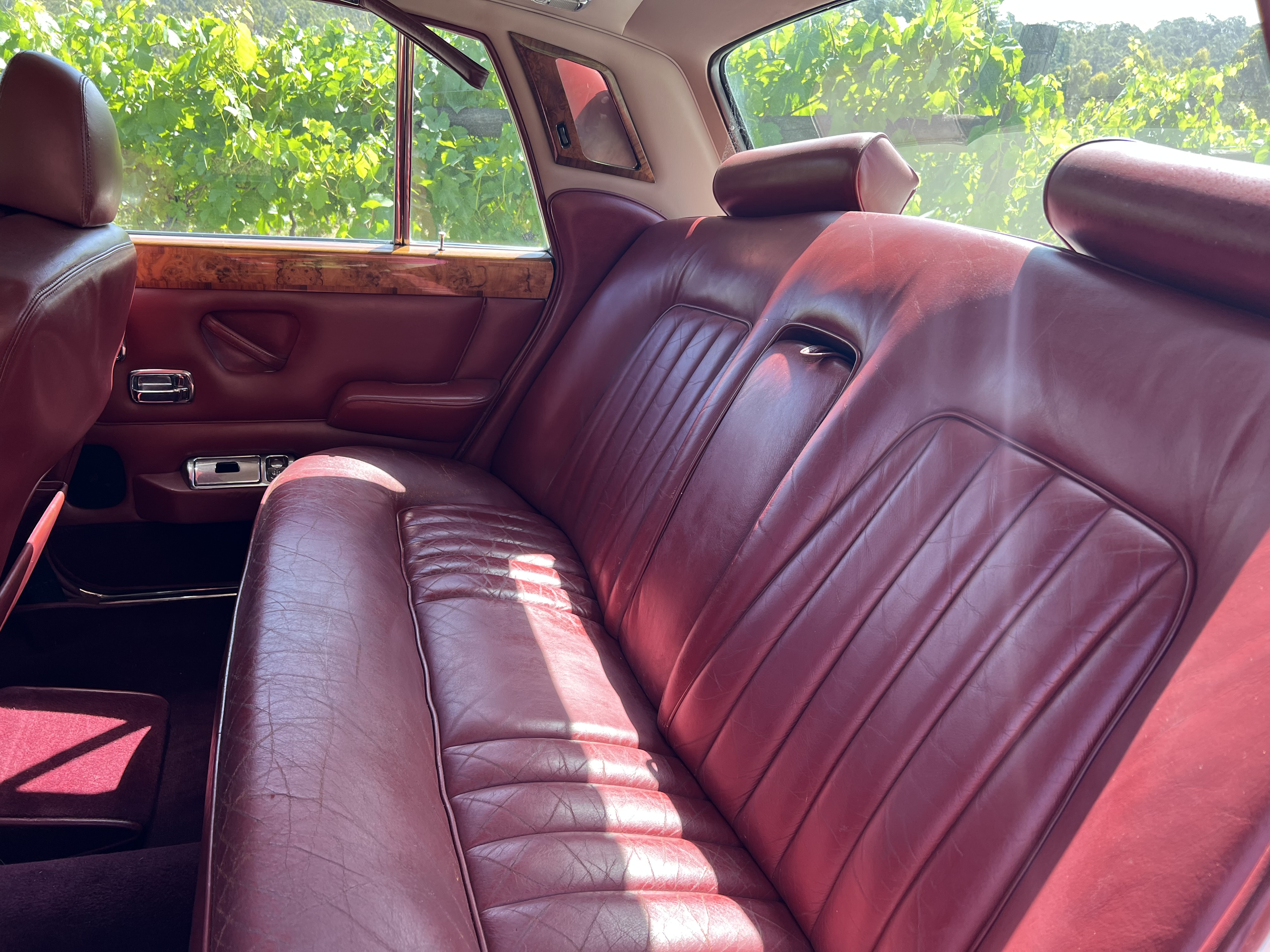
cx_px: 635
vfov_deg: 53.1
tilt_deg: -16.3
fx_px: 954
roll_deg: -9.8
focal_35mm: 26
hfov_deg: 67.3
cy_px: 476
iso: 40
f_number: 1.5
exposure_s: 1/181
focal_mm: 5.7
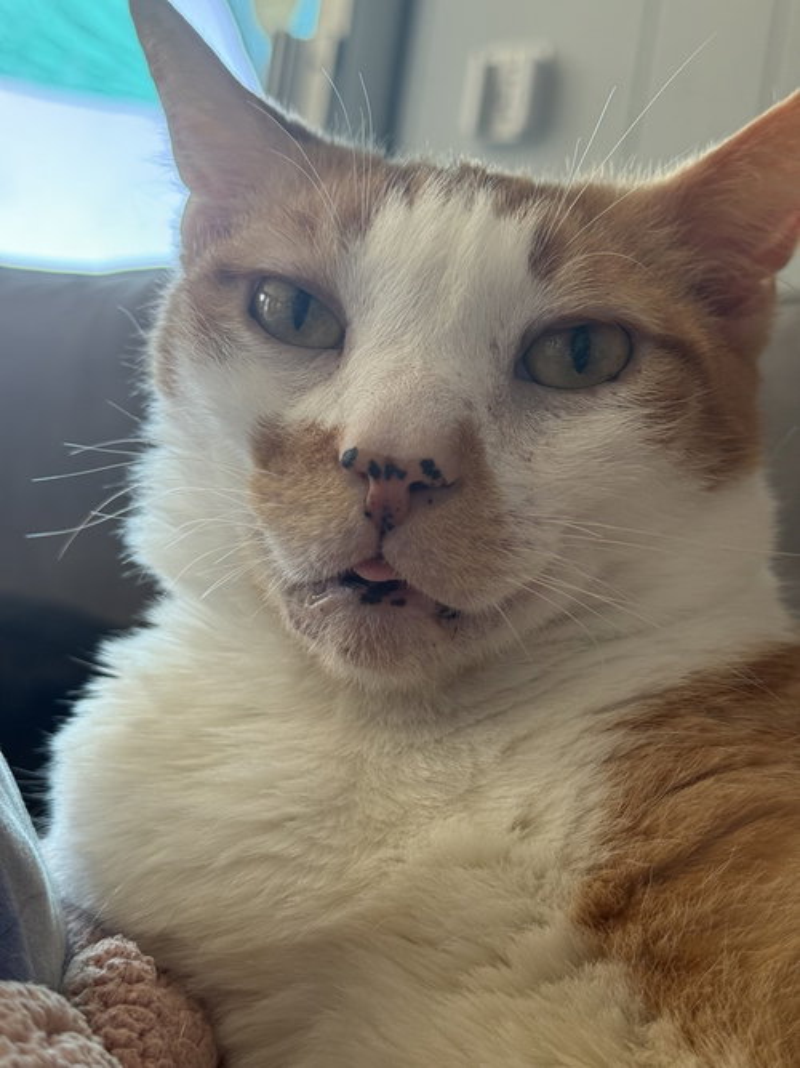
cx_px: 400
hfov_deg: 30.3
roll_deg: -9.2
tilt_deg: +3.0
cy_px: 534
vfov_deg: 39.7
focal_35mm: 48
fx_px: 1480
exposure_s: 1/136
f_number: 1.78
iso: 160
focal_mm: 6.76
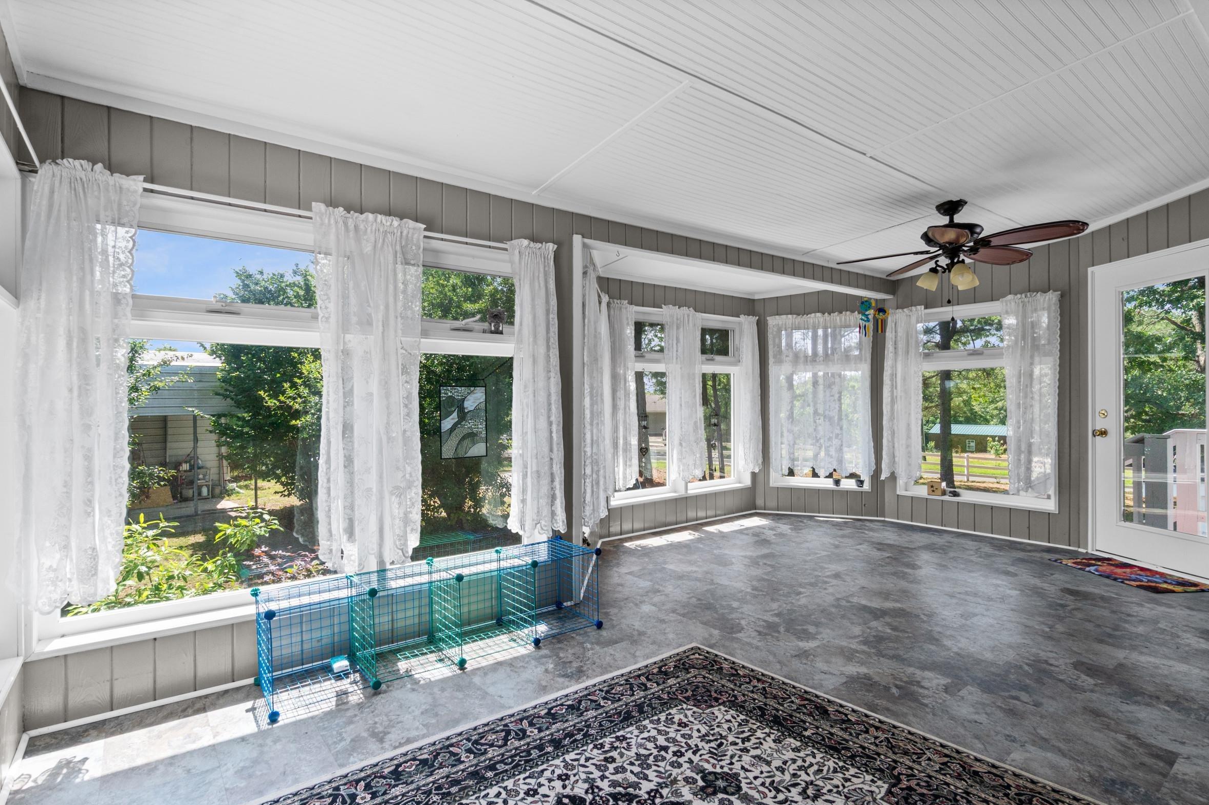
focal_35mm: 18
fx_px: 589
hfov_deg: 91.5
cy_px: 420
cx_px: 609
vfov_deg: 68.7
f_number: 9
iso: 250
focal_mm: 11
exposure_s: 1/20
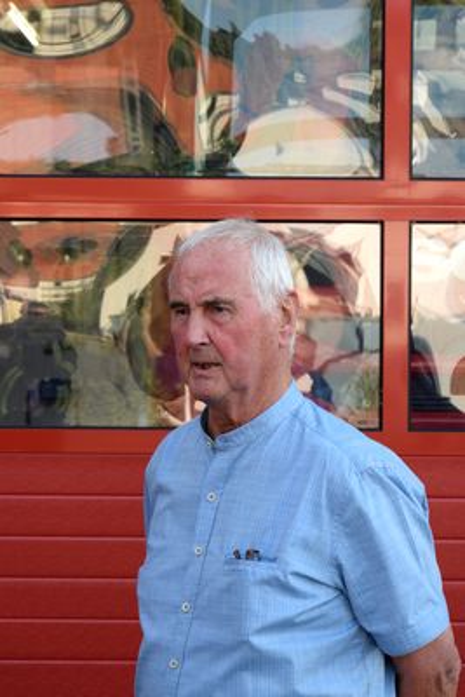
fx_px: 2032
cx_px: 232
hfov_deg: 13.1
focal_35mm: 105
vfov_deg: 19.4
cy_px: 348
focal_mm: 70
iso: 640
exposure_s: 1/200
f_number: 10
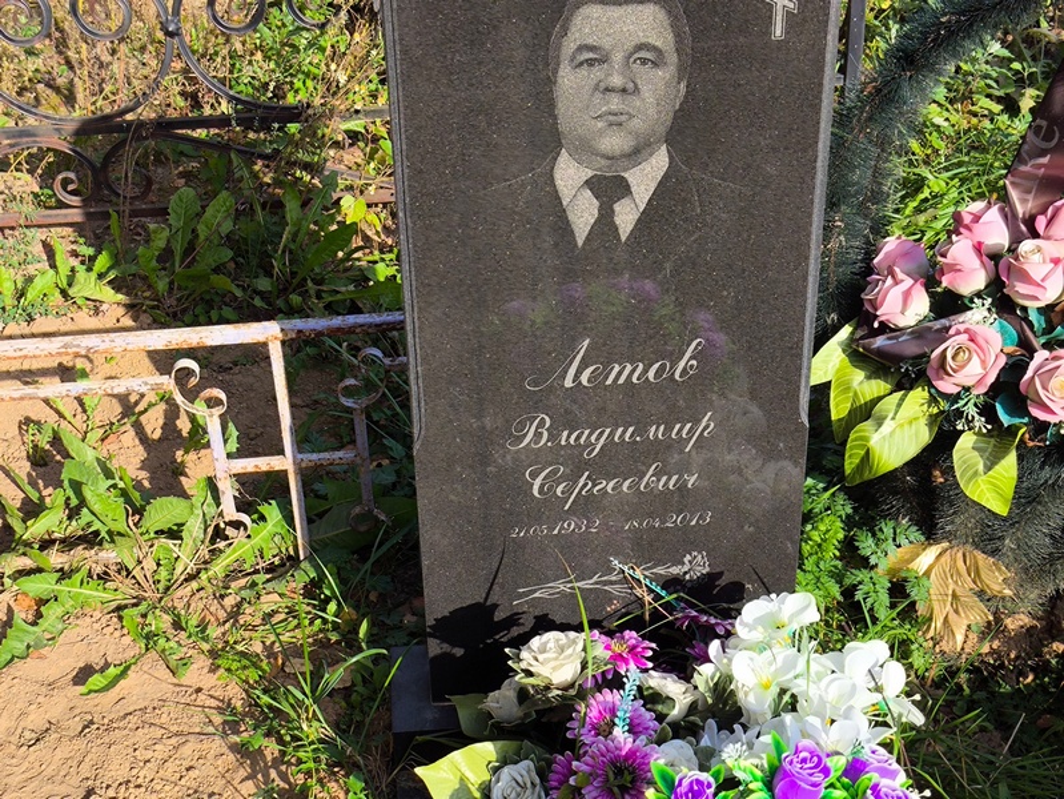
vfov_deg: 29.1
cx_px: 532
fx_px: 1538
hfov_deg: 38.2
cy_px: 400
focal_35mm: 50
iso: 50
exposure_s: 1/1247
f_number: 1.7
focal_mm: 4.71
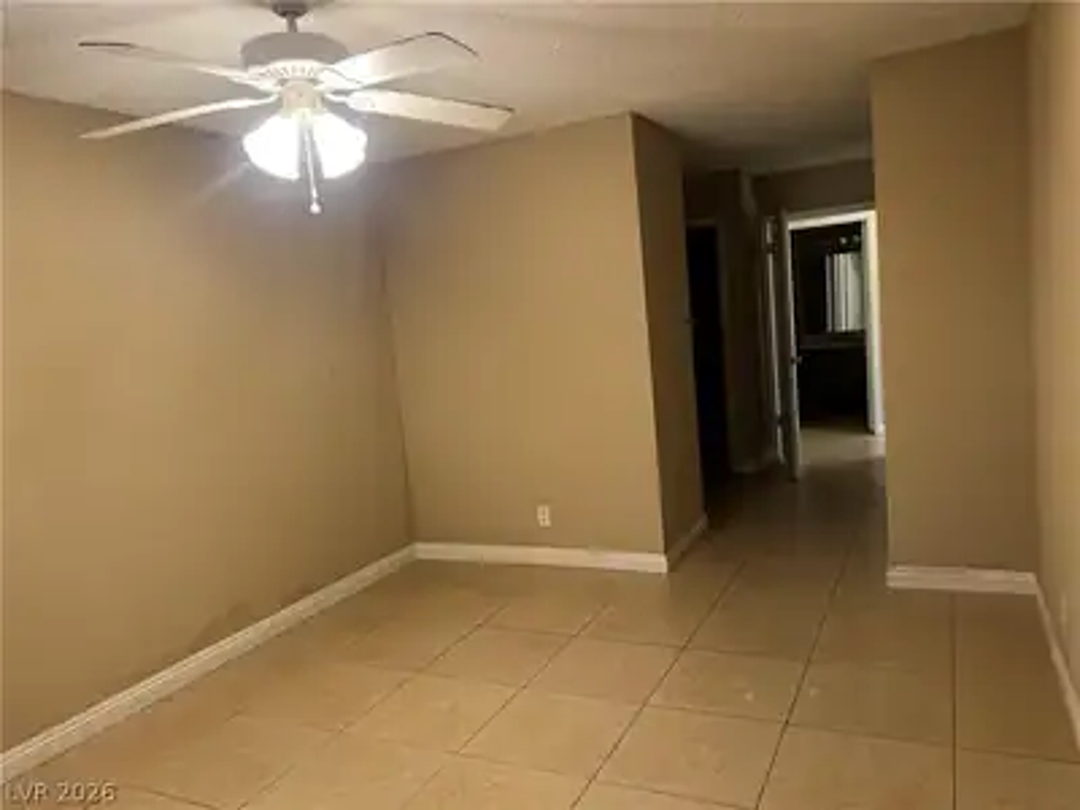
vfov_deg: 53.1
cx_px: 540
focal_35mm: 26
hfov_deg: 67.3
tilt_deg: -6.7
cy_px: 405
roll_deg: +5.6
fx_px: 811
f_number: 1.5
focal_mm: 5.7
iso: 400
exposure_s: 1/60
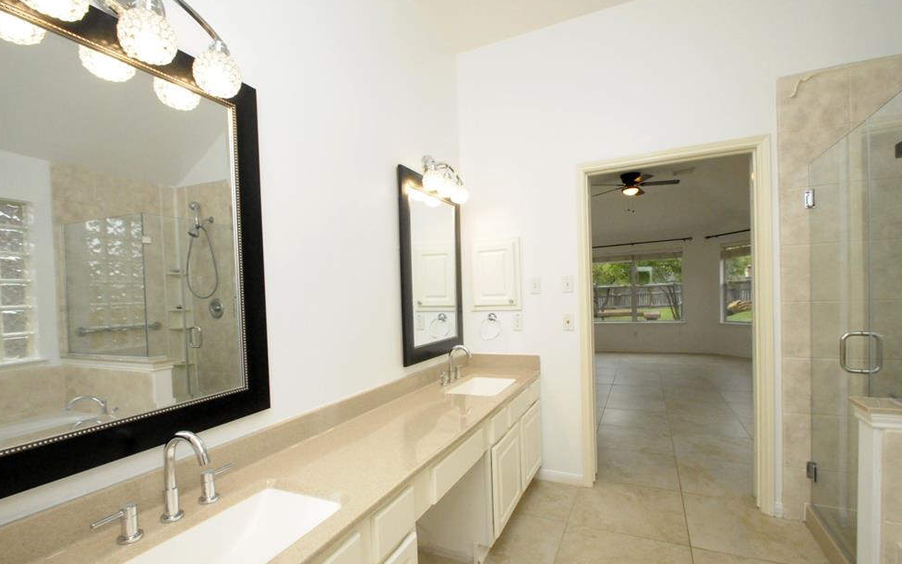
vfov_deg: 71.2
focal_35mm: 16
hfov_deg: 97.8
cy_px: 294
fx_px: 393
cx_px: 451
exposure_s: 1/250
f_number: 11
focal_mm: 10
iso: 3200
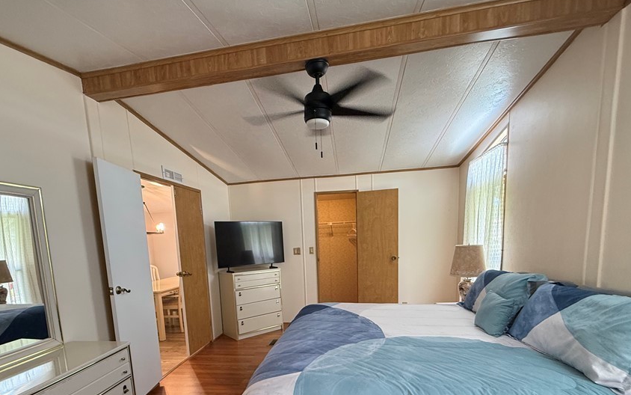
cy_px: 282
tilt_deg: -7.7
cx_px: 298
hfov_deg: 91.0
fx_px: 310
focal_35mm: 18
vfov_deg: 62.3
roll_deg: +3.1
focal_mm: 2.22
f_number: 2.2
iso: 320
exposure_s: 1/60
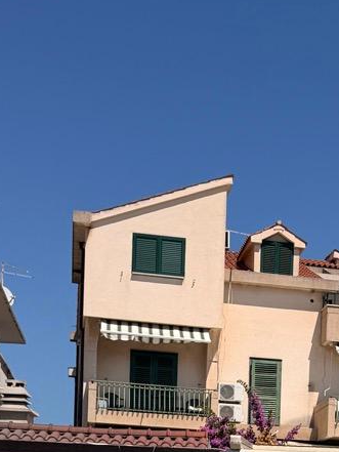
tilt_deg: +1.9
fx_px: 1135
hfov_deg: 16.7
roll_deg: -1.5
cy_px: 561
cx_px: 330
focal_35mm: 87
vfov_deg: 20.8
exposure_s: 1/8130
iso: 80
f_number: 1.78
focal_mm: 6.76
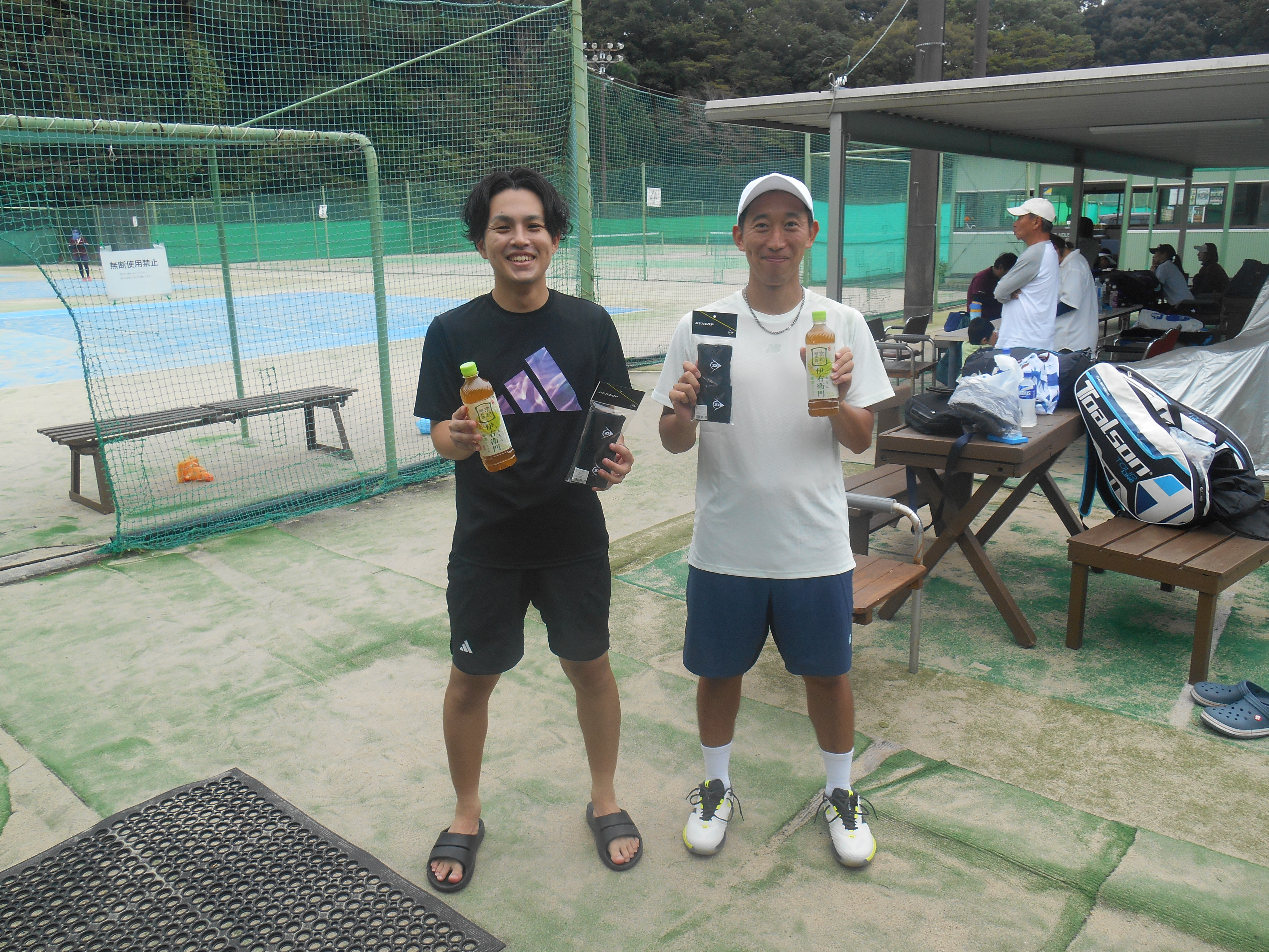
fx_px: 953
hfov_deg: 67.3
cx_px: 634
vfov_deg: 53.1
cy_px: 476
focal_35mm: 26
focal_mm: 4.7
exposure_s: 1/60
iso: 80
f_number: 3.4
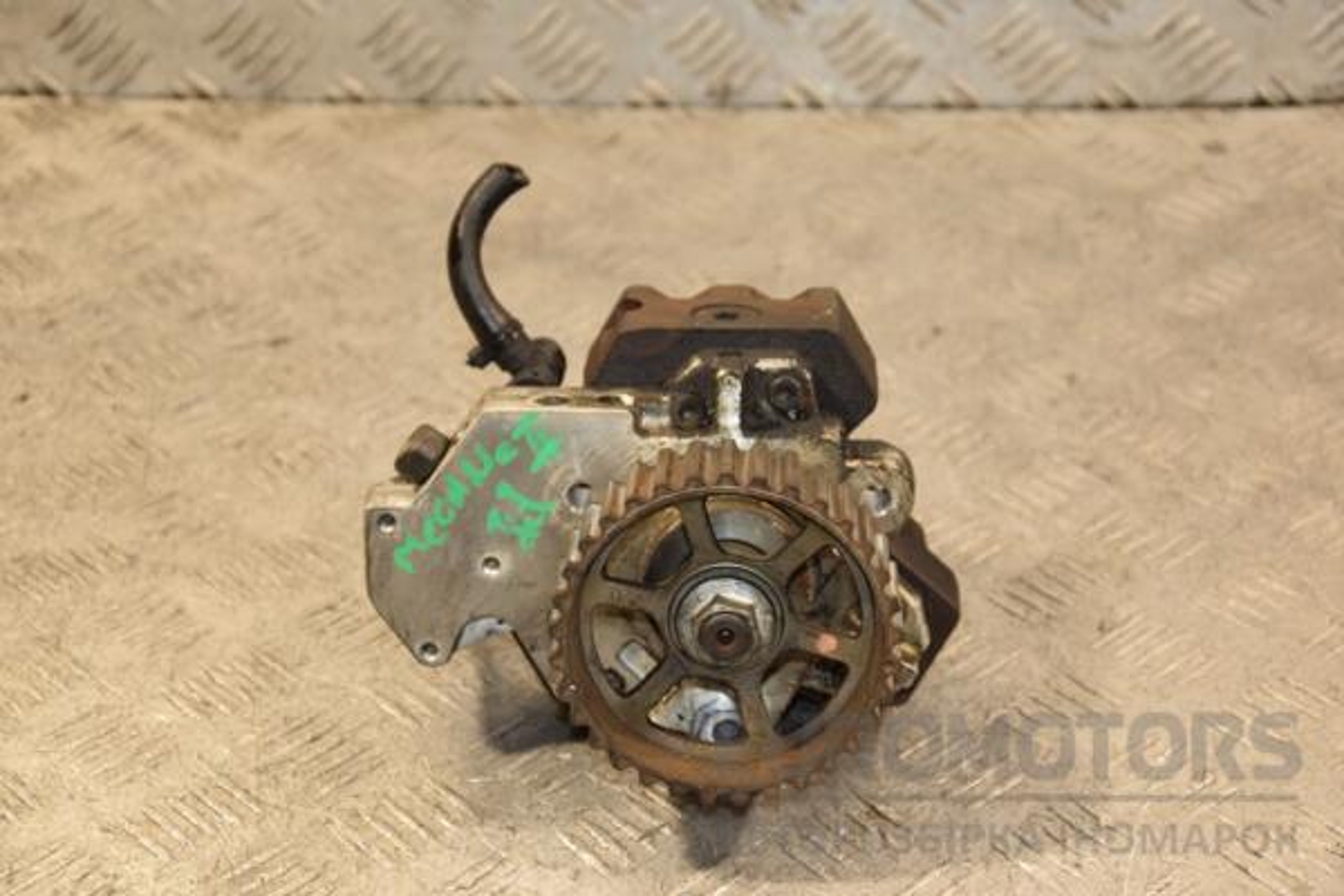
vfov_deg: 14.7
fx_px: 3472
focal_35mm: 93
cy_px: 448
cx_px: 672
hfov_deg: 21.9
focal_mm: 62
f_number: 5.3
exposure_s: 1/125
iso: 800
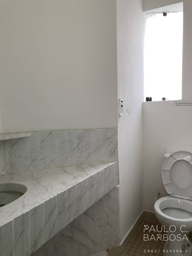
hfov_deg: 49.7
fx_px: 207
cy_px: 128
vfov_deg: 63.4
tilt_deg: -2.5
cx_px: 96
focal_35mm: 28
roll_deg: +1.1
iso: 50
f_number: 1.8
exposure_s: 1/120
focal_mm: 3.99
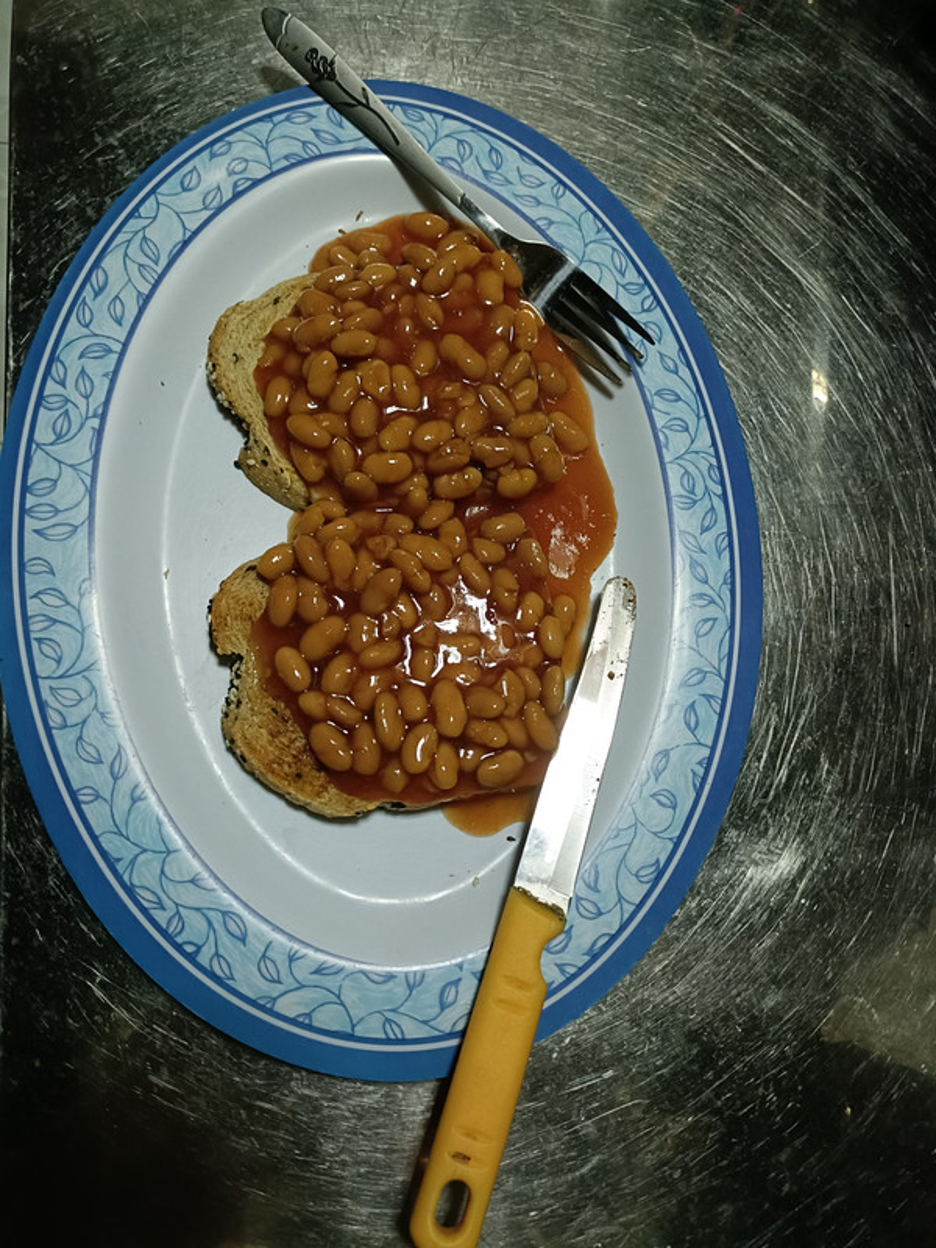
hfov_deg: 54.9
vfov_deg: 69.4
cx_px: 468
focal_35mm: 25
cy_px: 624
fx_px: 901
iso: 2379
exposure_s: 1/25
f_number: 1.7
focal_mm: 4.7
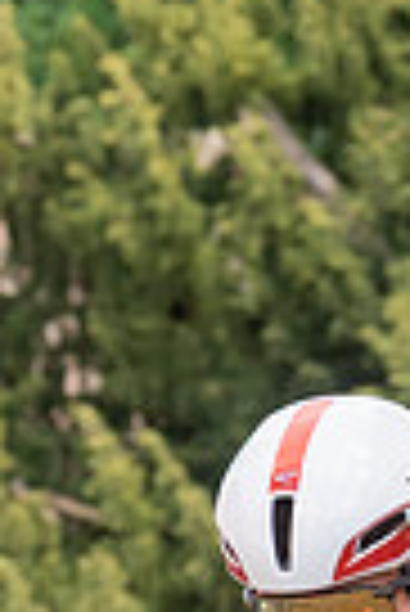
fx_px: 10888
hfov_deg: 2.2
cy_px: 342
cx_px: 627
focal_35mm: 639
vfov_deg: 3.2
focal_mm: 79
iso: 500
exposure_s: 1/1000
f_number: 5
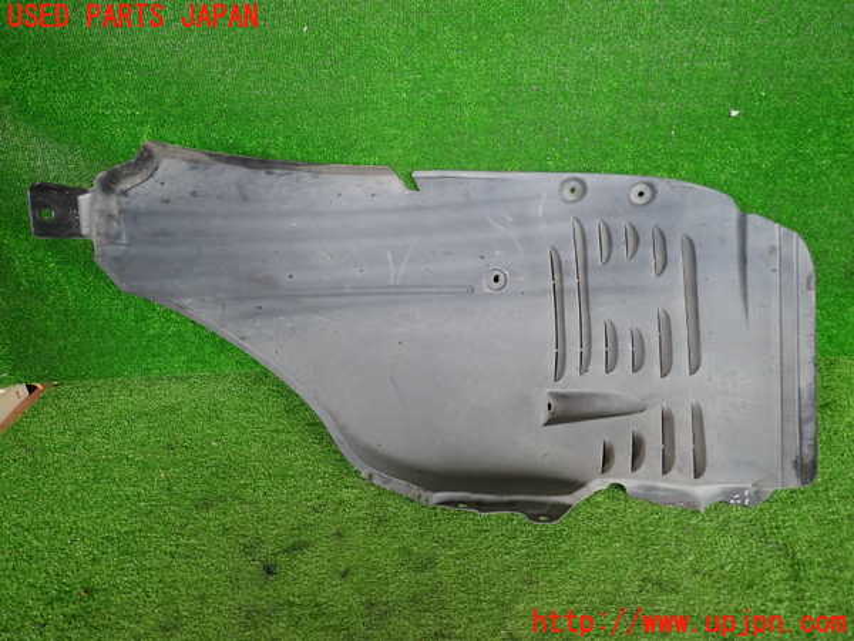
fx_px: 617
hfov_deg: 69.4
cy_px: 320
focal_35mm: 25
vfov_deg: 54.9
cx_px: 427
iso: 200
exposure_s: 1/125
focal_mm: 4.5
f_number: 2
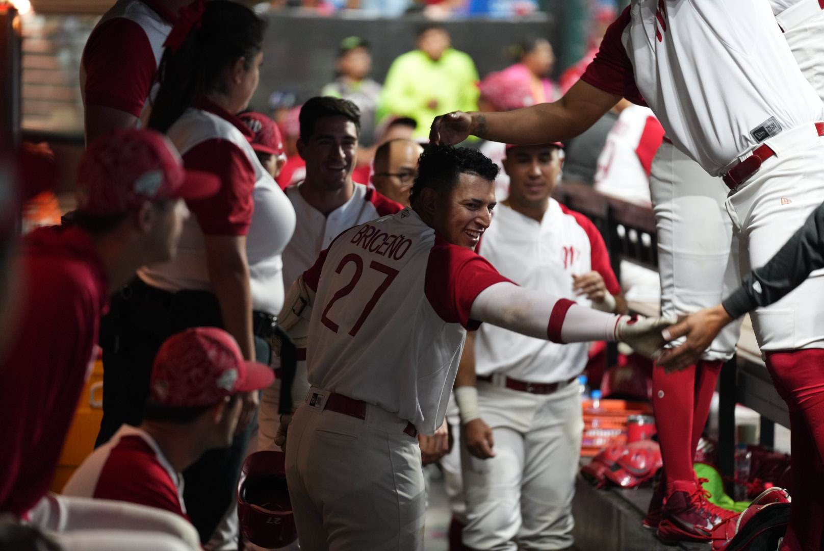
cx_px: 412
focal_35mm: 198
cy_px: 276
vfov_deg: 6.9
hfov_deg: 10.4
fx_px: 4535
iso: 2500
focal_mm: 198
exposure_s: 1/160
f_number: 2.8
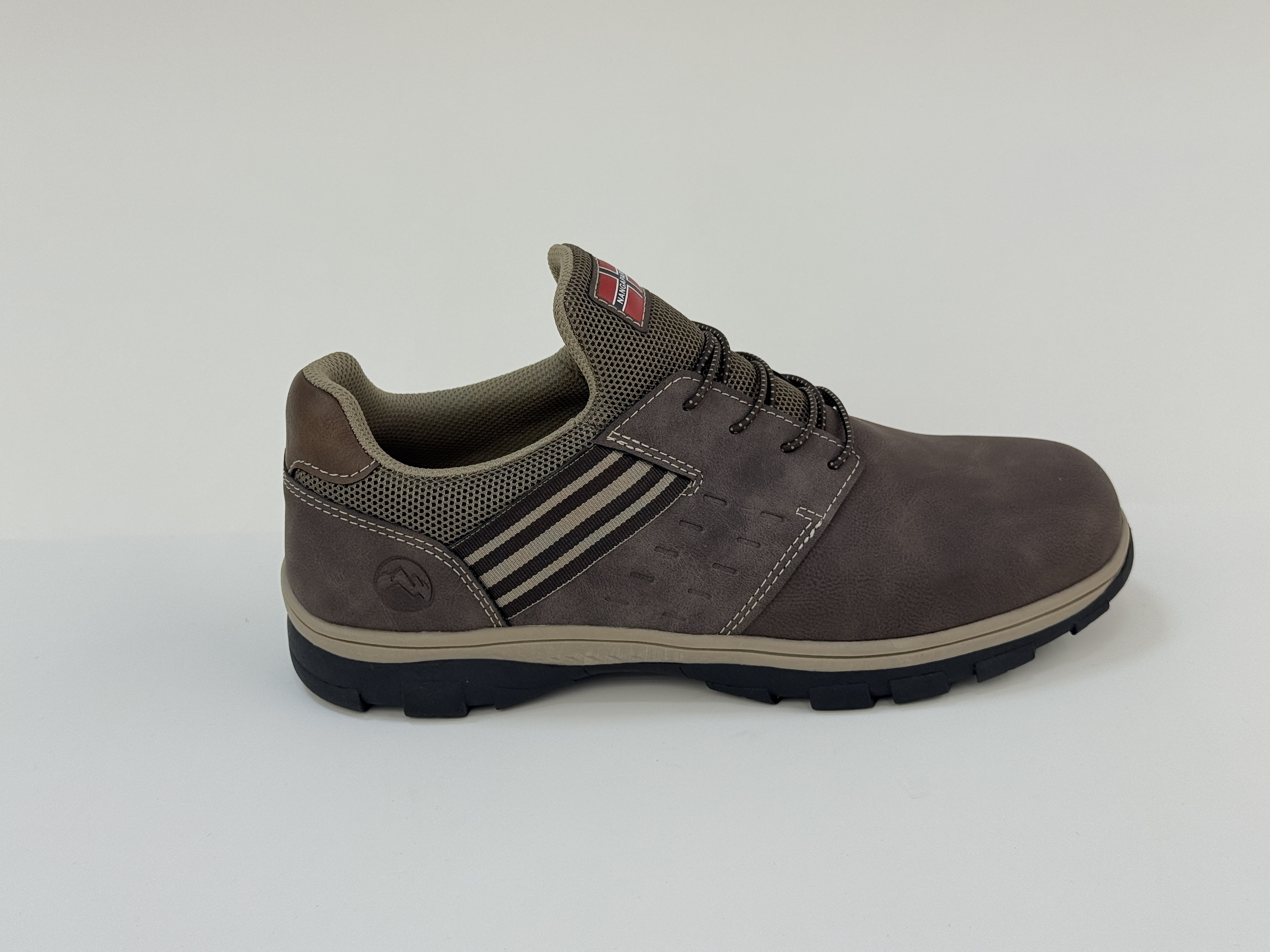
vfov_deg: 30.3
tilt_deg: -23.5
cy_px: 476
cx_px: 635
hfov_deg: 39.7
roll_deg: +2.1
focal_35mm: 48
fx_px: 1761
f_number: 1.78
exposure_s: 1/121
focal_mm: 6.76
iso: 50
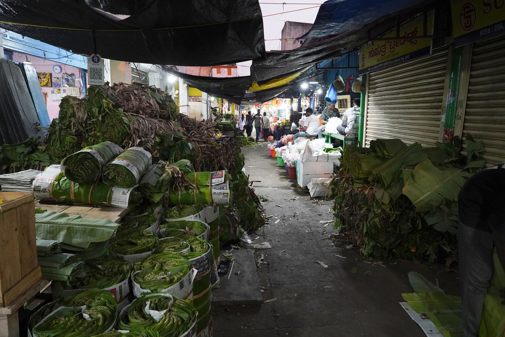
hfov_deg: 73.7
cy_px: 168
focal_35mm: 24
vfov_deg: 53.1
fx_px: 337
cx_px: 252
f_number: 5.6
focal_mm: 24
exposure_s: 1/80
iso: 3200
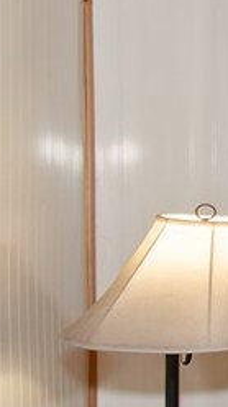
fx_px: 701
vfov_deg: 32.4
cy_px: 209
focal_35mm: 65
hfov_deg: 9.4
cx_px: 814
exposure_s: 1/30
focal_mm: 10
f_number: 8
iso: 400
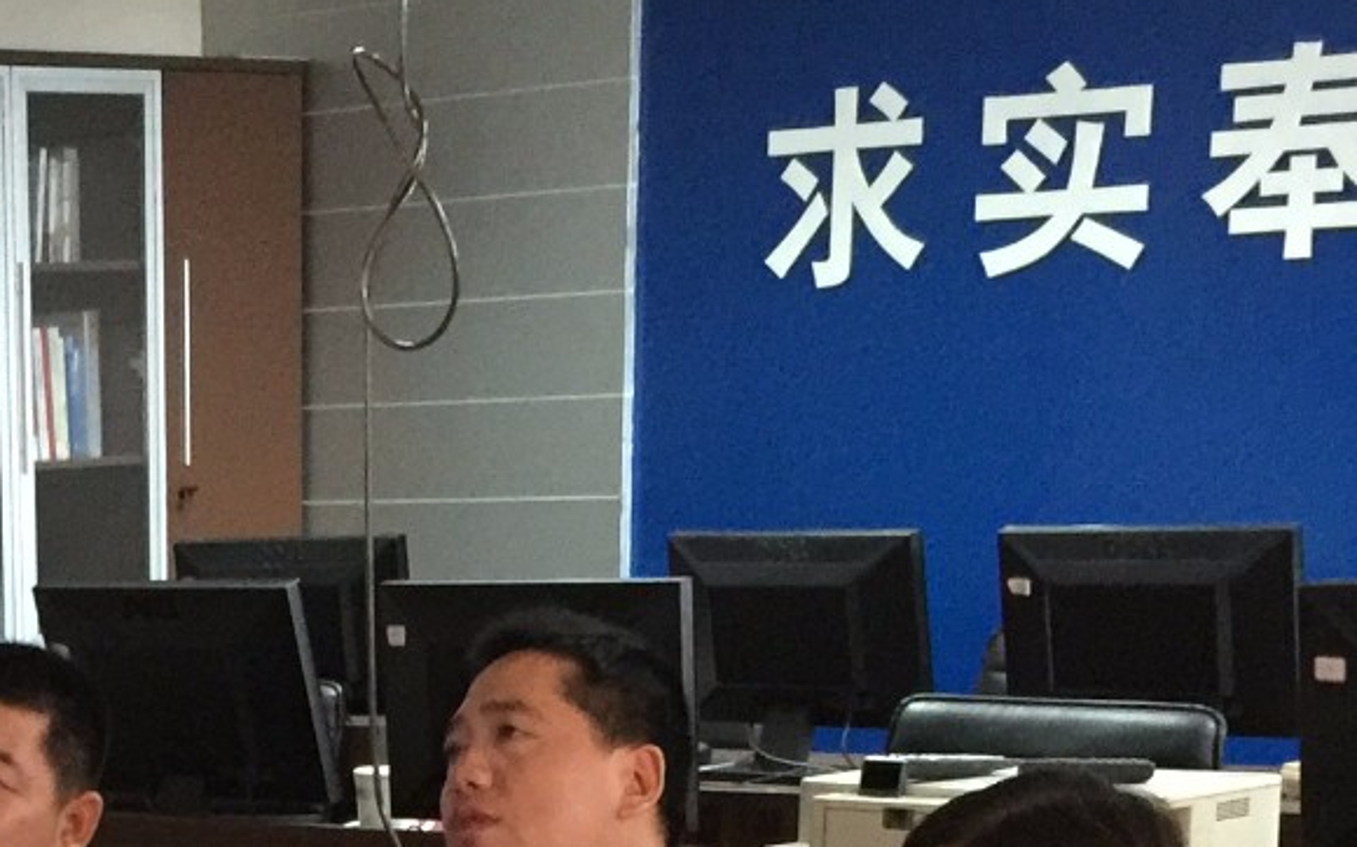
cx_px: -197
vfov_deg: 11.6
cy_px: 1434
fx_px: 3919
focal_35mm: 106
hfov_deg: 18.8
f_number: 2.2
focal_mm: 4.15
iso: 200
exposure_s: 1/8
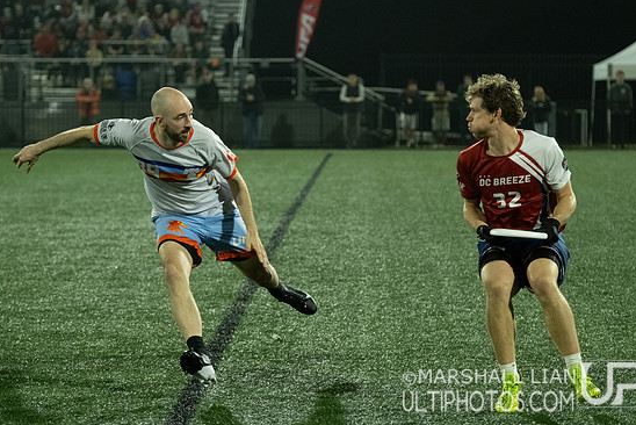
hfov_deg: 14.7
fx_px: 2457
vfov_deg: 9.9
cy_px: 185
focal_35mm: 139
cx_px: 300
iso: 3200
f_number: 2.8
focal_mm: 80.4
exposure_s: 1/640
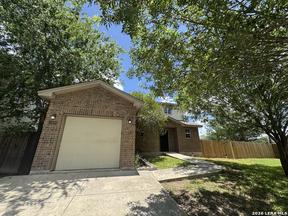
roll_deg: +0.6
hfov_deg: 102.1
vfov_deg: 85.7
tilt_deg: +19.3
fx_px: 116
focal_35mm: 14
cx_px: 144
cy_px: 108
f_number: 2.2
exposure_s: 1/1006
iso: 40
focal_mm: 2.22
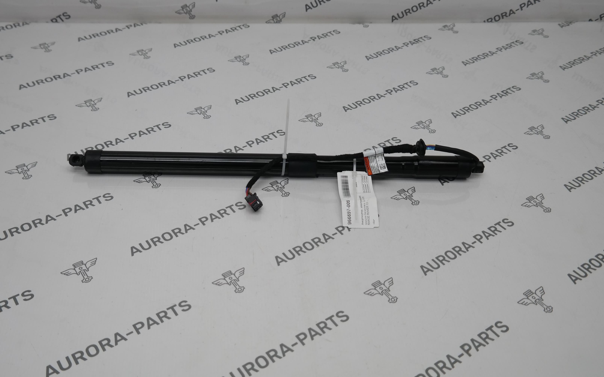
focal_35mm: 37
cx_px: 281
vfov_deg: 34.4
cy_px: 156
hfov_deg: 52.7
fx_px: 609
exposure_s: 1/80
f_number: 3.5
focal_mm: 20
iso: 100
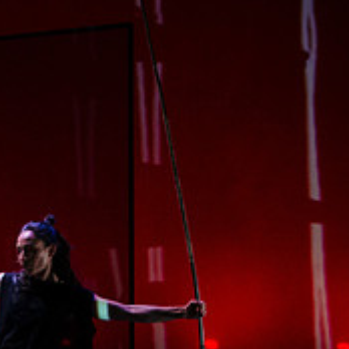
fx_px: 1198
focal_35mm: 105
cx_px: -47
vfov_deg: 16.5
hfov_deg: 16.0
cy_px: 233
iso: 1600
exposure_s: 1/160
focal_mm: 32
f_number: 2.8
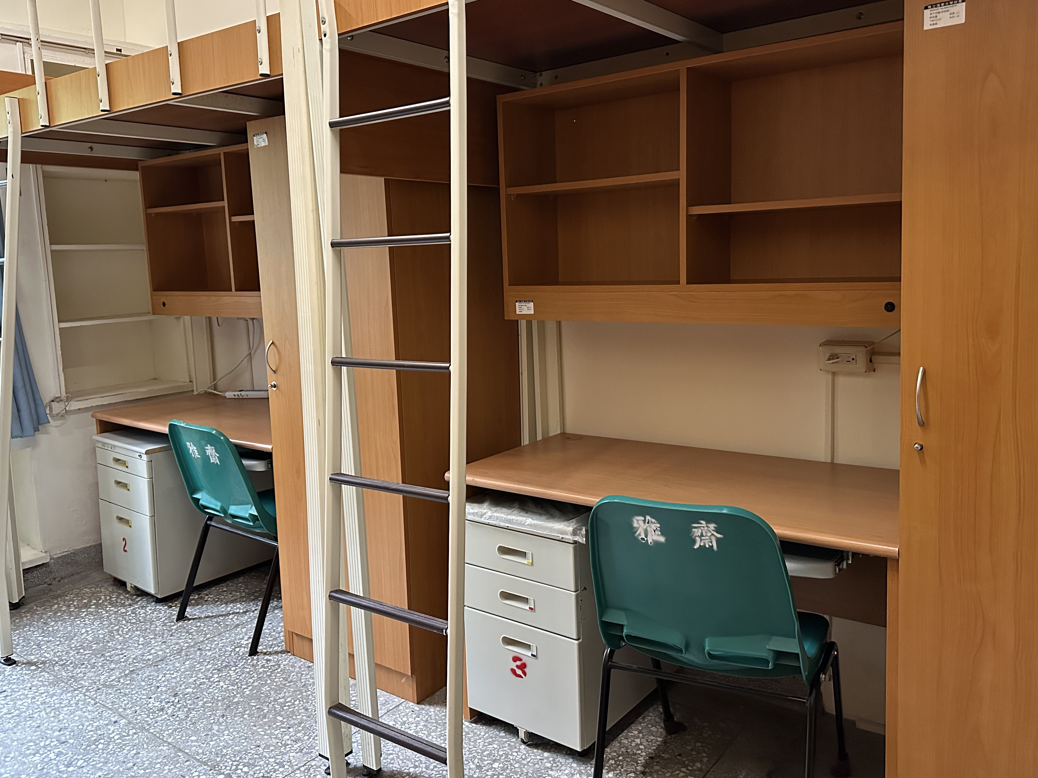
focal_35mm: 28
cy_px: 355
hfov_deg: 63.4
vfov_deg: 49.7
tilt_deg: -7.1
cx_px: 518
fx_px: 840
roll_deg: +2.4
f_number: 1.78
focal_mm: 6.86
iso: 800
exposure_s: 1/60
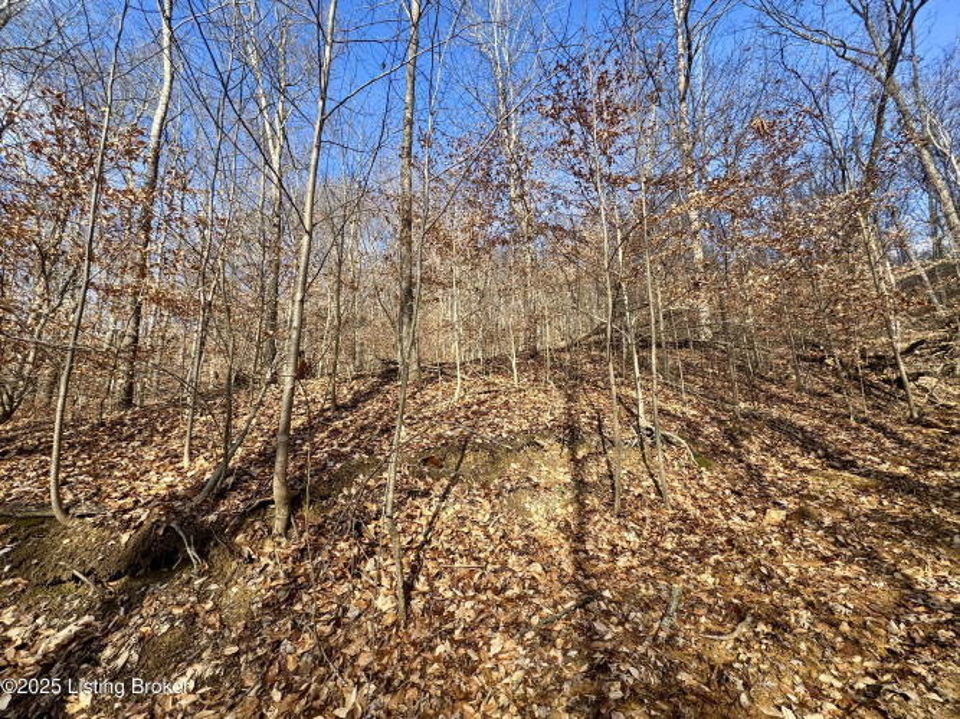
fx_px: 388
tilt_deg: +11.9
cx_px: 480
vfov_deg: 85.7
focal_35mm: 14
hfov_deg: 102.1
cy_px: 360
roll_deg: +0.0
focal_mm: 2.22
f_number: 2.2
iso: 50
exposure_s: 1/625
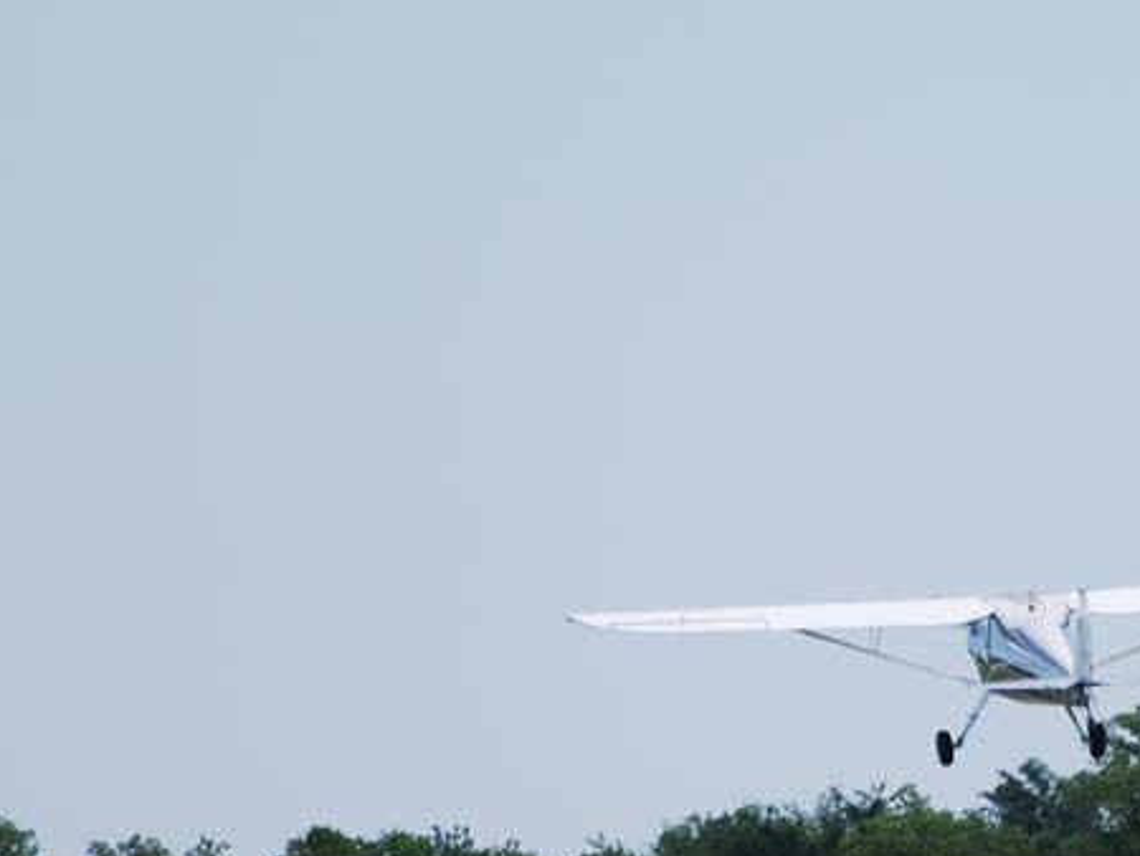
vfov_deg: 1.5
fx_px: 32456
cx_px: 1029
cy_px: 622
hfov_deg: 2.0
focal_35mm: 985
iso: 200
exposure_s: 1/640
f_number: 5.6
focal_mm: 300
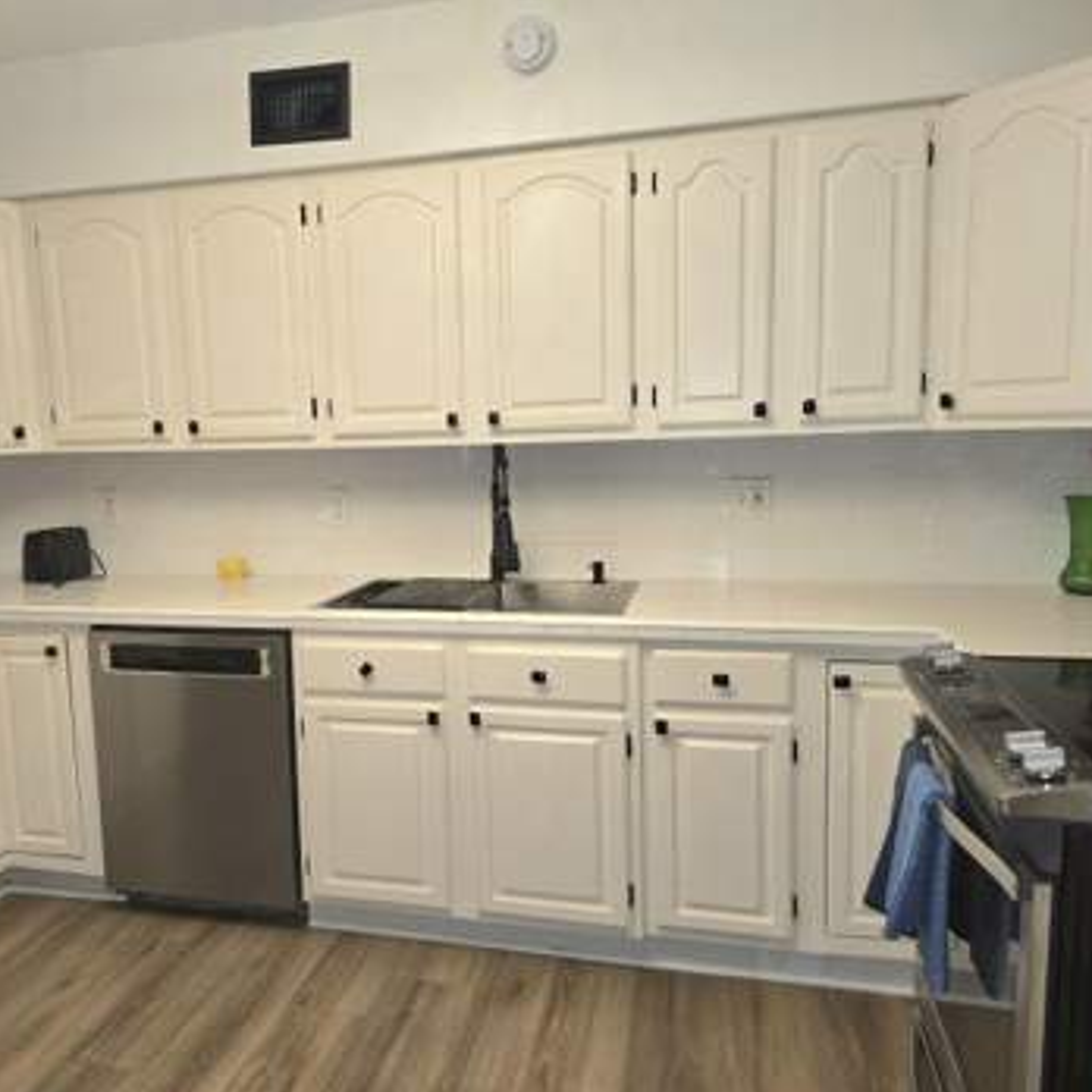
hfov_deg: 56.7
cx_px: 417
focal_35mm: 28
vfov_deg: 57.3
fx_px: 999
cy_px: 560
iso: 100
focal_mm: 6.3
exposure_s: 1/30
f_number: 1.7
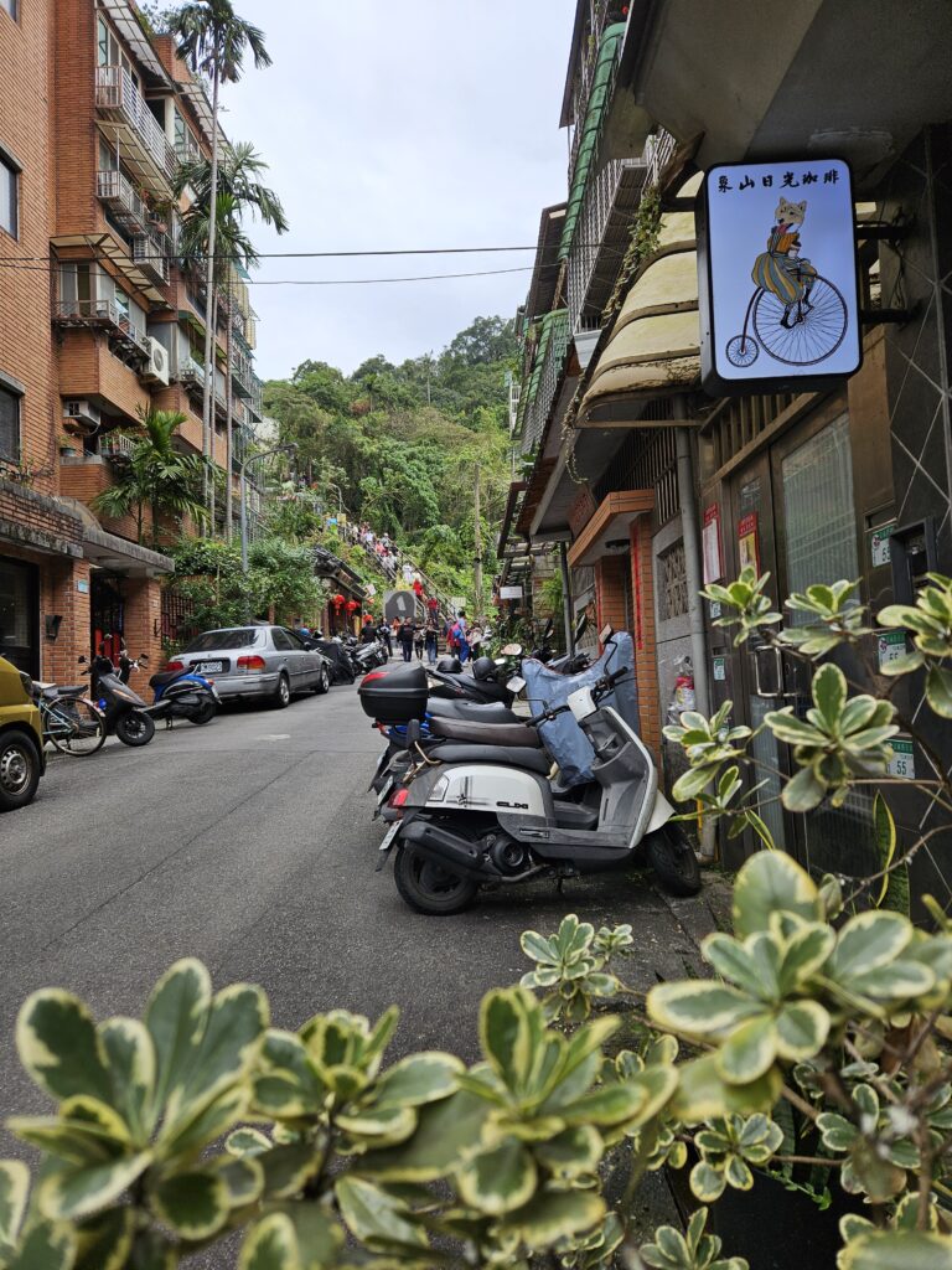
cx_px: 476
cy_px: 635
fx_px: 843
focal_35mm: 23
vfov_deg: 73.9
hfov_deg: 58.9
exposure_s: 1/730
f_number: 1.8
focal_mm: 5.4
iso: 25
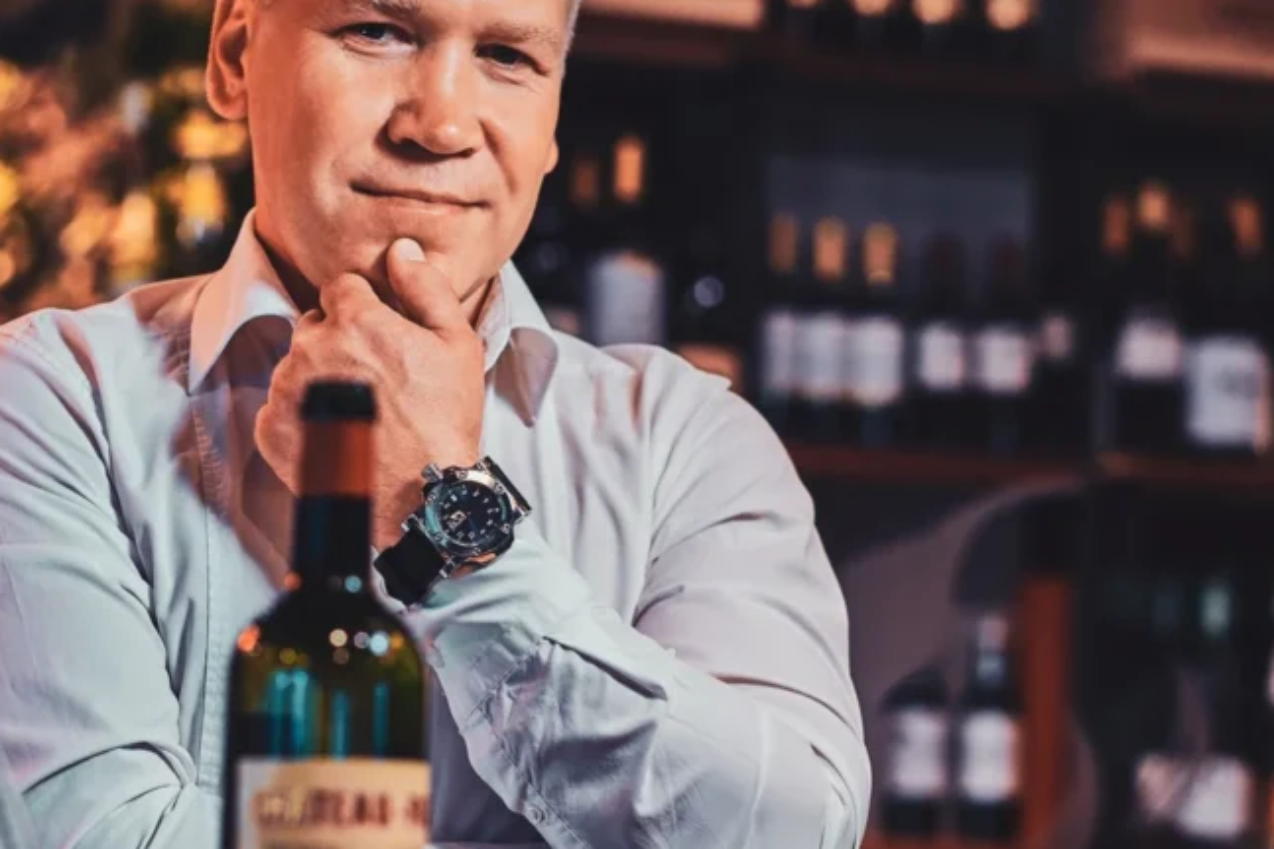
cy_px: 667
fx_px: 4705
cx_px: 465
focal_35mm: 133
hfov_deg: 15.4
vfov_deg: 10.3
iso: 320
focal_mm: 56
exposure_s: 1/125
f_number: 2.2
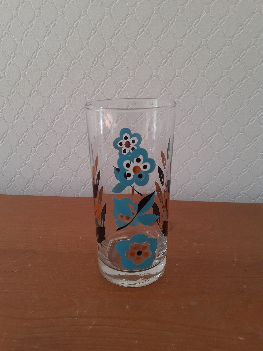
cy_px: 176
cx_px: 132
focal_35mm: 27
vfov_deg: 65.3
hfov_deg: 51.4
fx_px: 274
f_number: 1.9
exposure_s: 1/100
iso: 64
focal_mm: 3.6
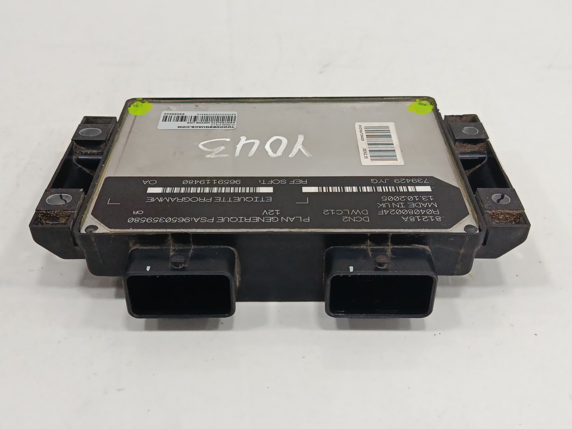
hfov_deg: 46.8
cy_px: 214
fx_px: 661
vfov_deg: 36.0
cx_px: 286
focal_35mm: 40
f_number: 1.7
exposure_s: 1/100
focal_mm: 5.24
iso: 1089
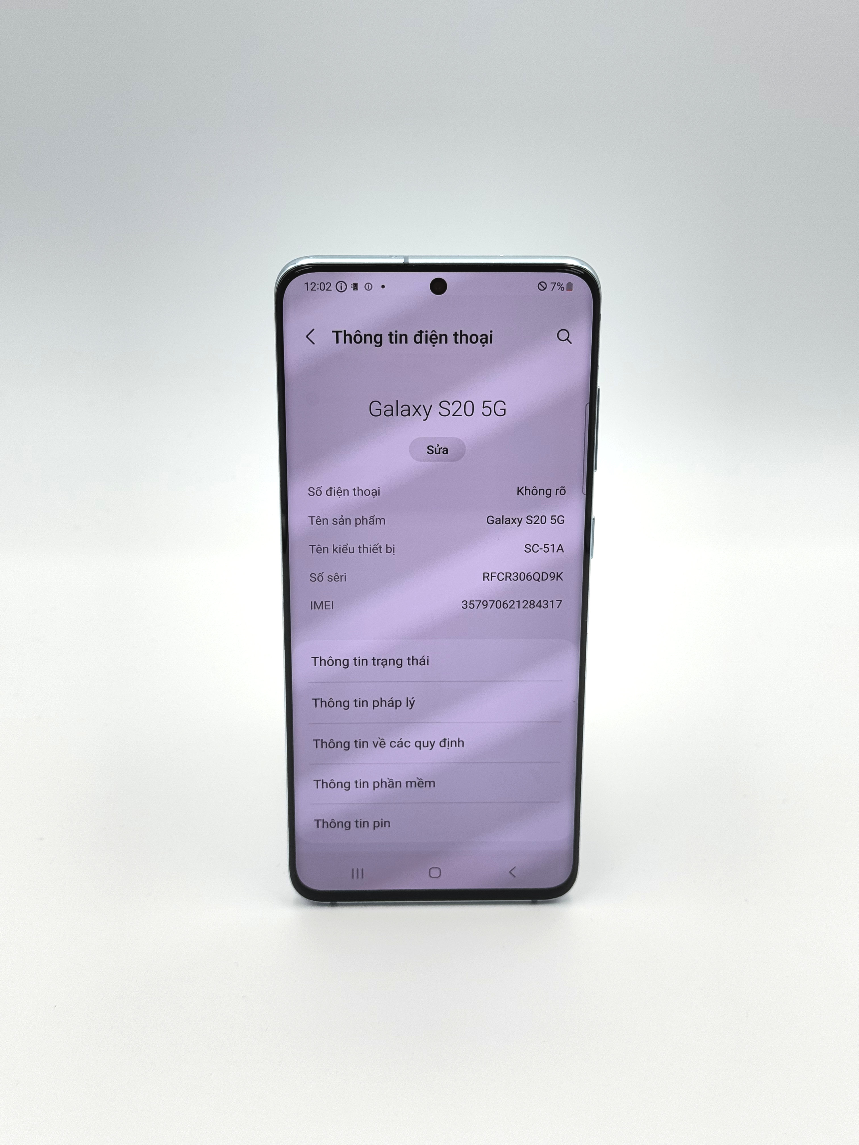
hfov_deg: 30.3
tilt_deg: -21.0
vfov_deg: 39.7
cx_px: 430
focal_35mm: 48
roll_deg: -0.9
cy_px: 572
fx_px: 1588
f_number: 1.78
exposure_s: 1/352
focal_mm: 6.76
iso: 64
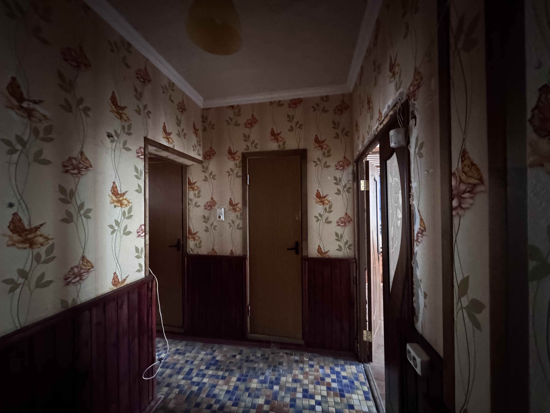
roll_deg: +0.6
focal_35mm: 14
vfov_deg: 85.7
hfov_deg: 102.1
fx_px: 222
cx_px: 275
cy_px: 206
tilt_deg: +0.0
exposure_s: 1/30
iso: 1600
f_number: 2.2
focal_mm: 2.22
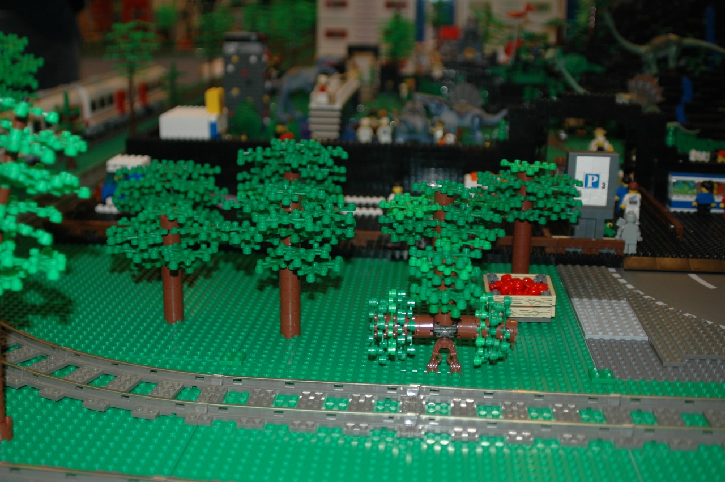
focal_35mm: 42
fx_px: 845
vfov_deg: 31.8
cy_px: 241
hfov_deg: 46.4
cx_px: 362
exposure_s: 1/60
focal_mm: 28
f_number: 2.8
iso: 200
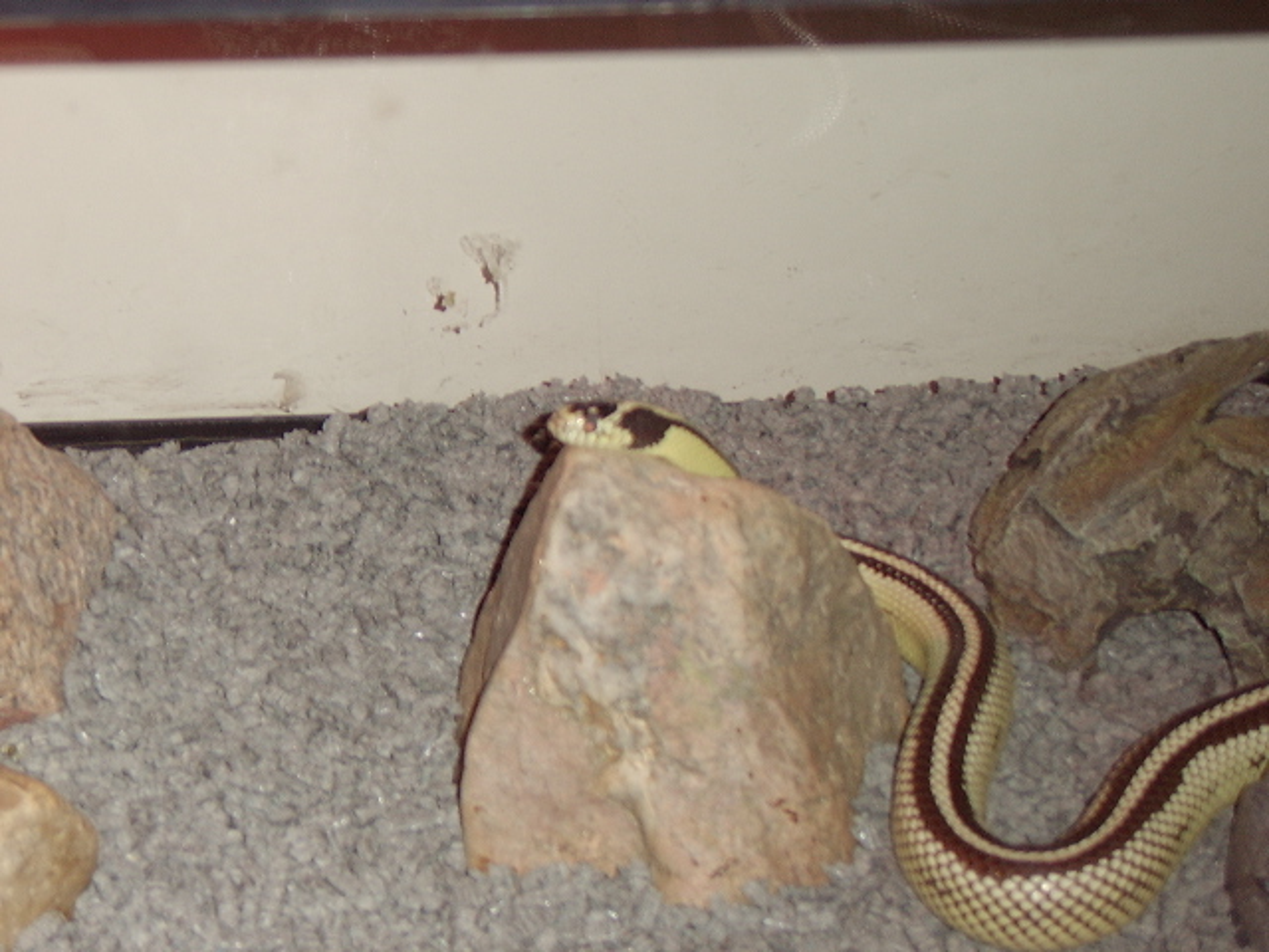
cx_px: 634
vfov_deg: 18.7
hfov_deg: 24.7
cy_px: 476
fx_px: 2896
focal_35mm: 79
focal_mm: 20.6
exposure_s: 1/60
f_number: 4.9
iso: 141
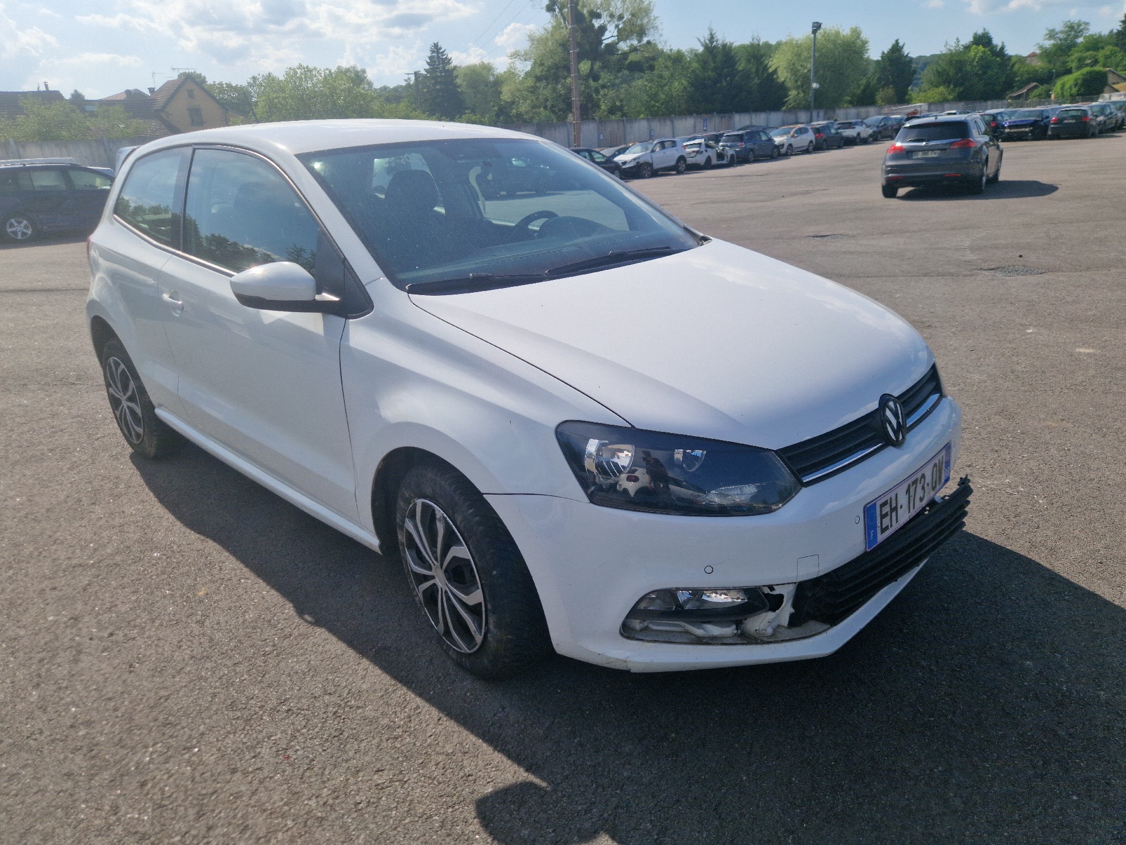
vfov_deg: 58.9
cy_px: 422
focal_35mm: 23
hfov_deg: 73.9
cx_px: 563
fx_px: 748
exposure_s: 1/2500
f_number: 1.8
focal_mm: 5.4
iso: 50
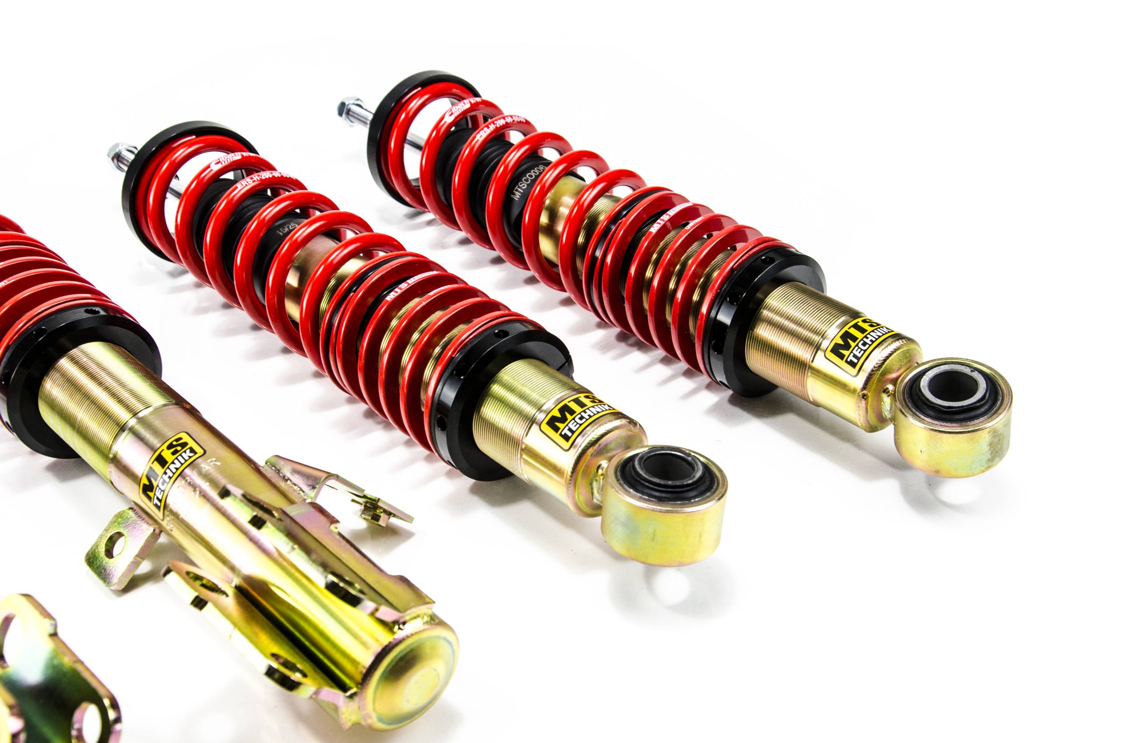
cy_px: 372
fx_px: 1305
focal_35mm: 42
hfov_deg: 46.5
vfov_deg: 31.8
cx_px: 560
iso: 200
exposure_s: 1/160
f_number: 5.6
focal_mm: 28
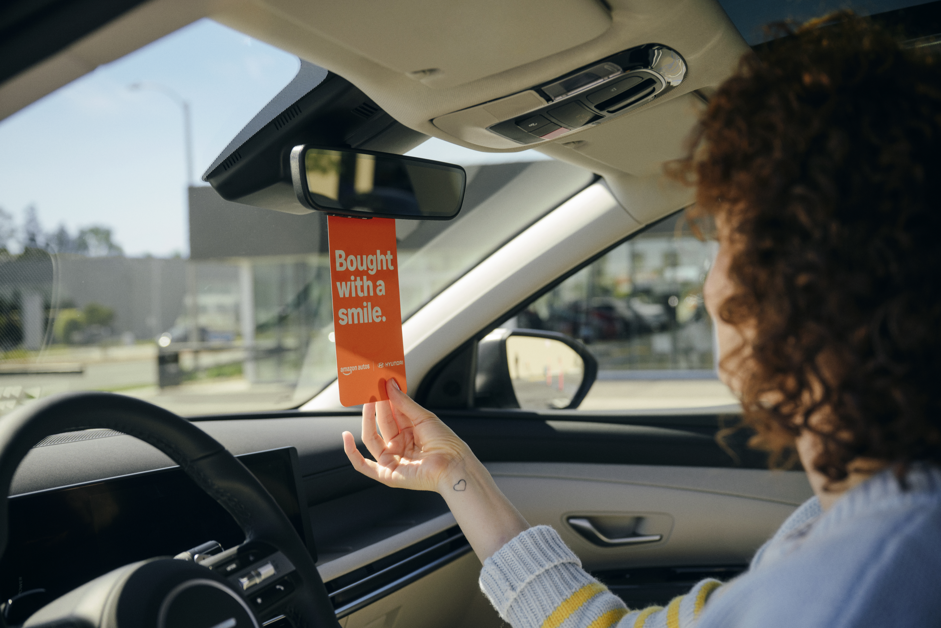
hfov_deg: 45.4
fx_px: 1124
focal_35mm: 43
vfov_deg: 31.2
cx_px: 470
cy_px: 314
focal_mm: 43
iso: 100
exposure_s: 1/320
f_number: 4
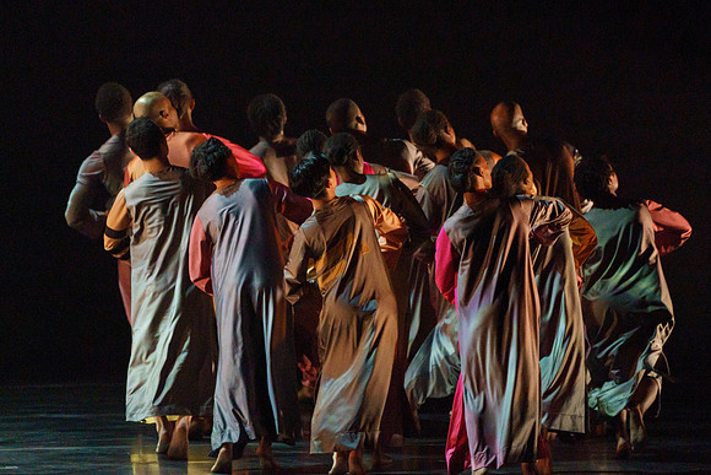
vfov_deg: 3.6
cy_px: 192
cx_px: 416
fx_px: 7477
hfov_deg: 5.4
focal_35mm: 379
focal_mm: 318
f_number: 5.6
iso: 6400
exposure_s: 1/250
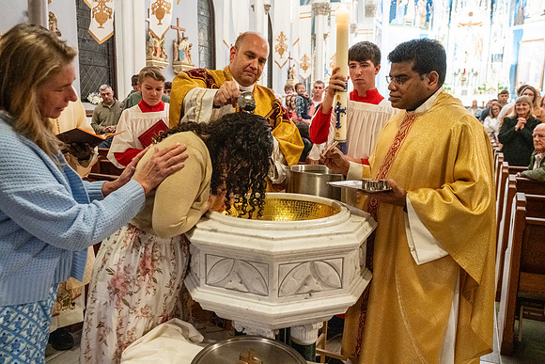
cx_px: 272
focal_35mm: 31
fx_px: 469
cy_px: 182
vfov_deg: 42.3
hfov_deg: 60.3
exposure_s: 1/60
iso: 5000
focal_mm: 31
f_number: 4.5
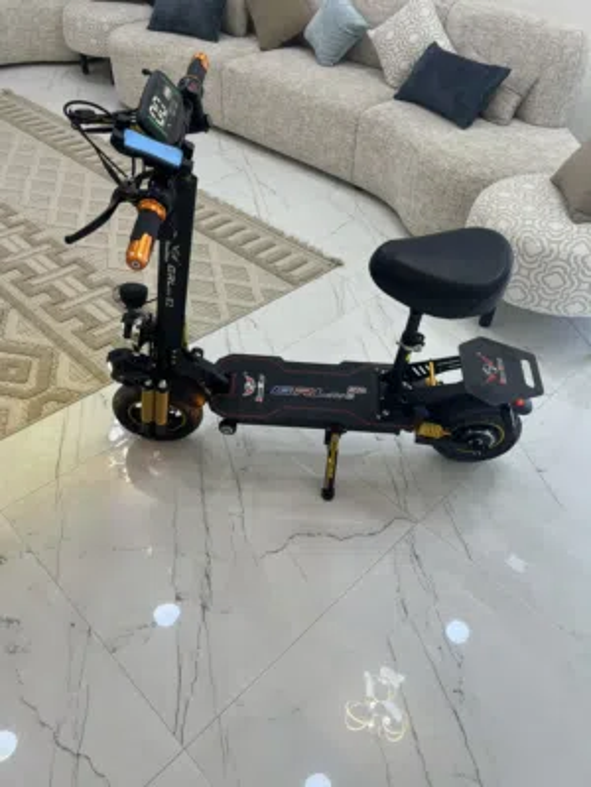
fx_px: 592
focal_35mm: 26
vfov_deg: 67.3
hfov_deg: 53.1
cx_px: 296
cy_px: 394
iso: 50
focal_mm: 5.7
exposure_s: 1/100
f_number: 1.5
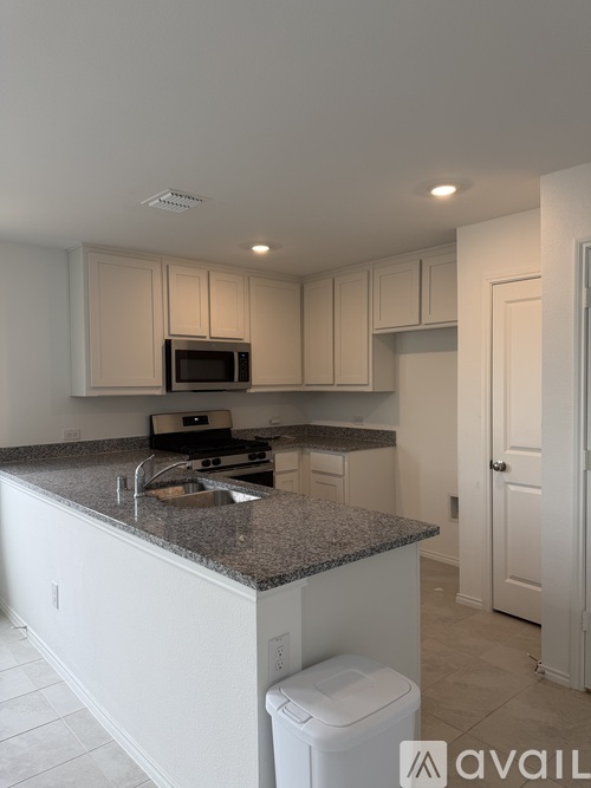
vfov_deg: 71.6
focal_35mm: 24
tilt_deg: -2.8
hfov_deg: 56.8
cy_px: 394
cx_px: 296
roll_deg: +0.4
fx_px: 547
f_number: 1.78
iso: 80
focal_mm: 6.76
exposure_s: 1/120
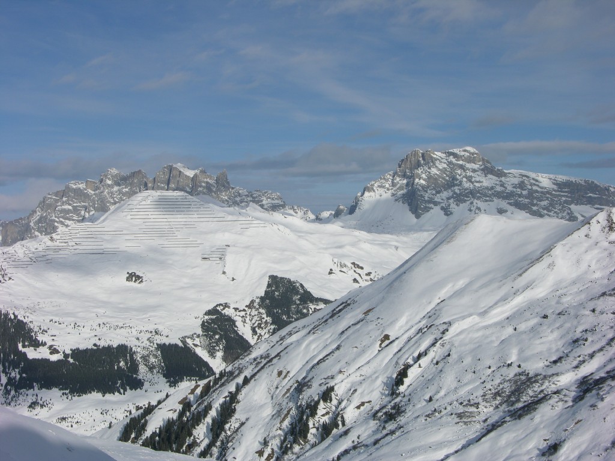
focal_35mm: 66
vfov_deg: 22.3
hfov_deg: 29.4
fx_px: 1173
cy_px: 230
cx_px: 308
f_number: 7.3
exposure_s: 1/490
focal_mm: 16.8
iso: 50
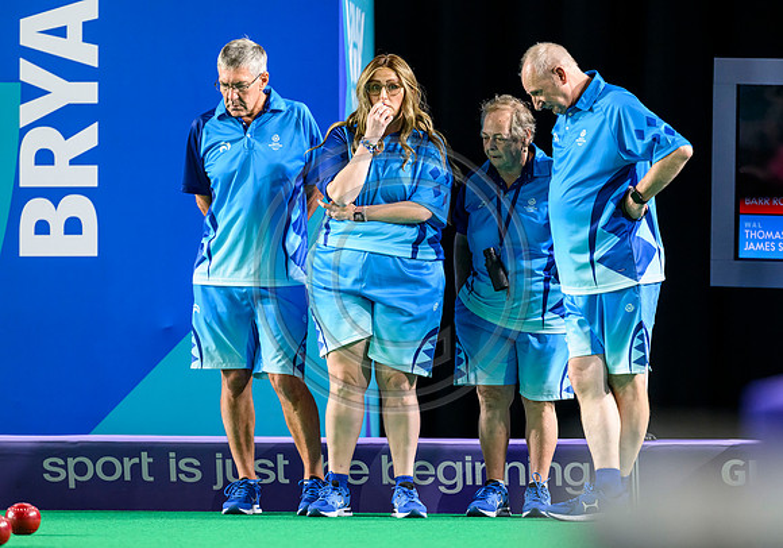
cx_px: 412
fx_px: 9299
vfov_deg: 3.4
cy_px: 274
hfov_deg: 4.8
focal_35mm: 421
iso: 4000
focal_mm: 400
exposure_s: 1/1000
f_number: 3.5
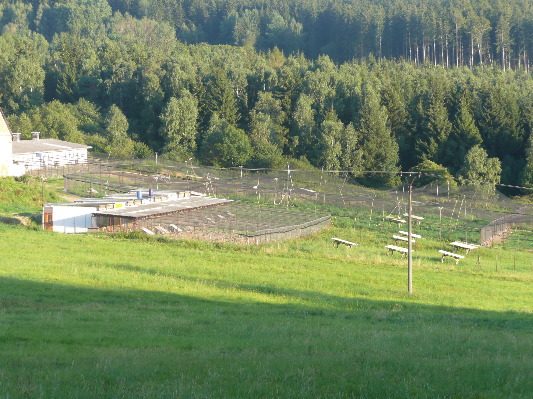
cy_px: 200
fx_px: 1725
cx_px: 266
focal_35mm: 112
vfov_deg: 13.2
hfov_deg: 17.6
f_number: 4.7
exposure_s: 1/80
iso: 100
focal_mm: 18.4
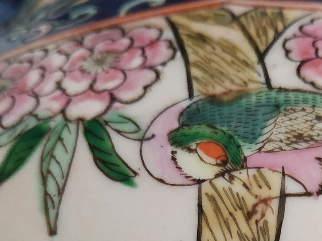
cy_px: 341
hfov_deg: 25.6
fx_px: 688
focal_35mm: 74
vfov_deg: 18.1
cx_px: 278
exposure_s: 1/33
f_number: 1.9
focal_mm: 3.94
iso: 200
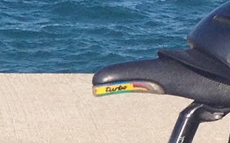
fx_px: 1791
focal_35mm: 286
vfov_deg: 4.5
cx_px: -128
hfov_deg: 7.2
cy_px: 259
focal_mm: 4.28
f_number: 2.4
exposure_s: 1/1453
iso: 50
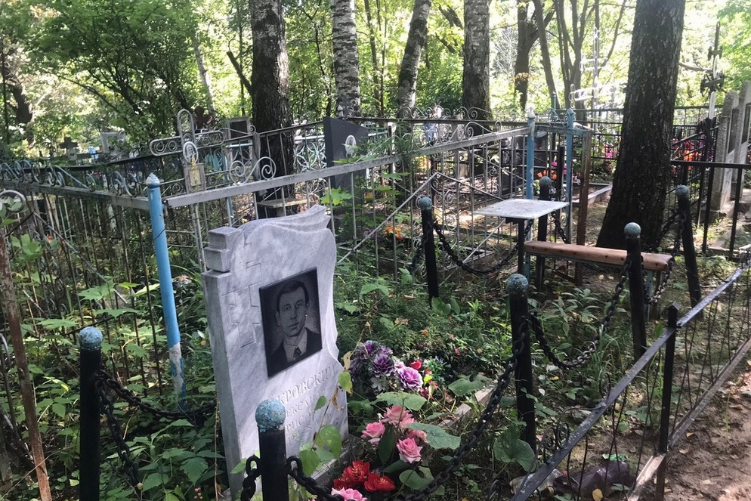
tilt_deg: -18.2
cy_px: 287
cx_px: 374
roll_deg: +2.7
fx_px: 626
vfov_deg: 43.5
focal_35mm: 30
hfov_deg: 61.9
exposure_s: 1/100
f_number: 1.8
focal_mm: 3.99
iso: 40
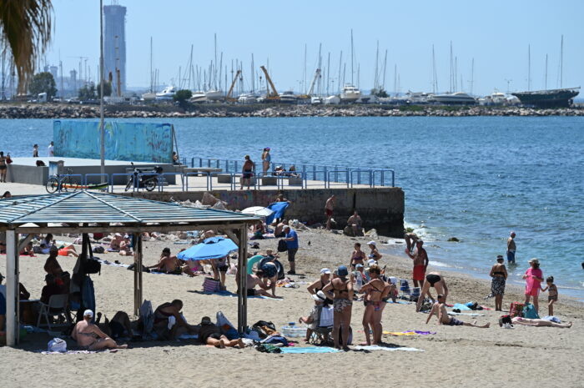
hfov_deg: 14.2
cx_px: 292
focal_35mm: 145
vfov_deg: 9.4
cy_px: 194
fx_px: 2349
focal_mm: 145
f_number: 5.6
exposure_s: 1/800
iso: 100
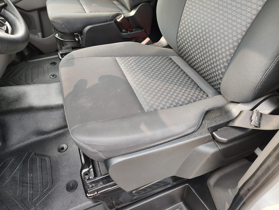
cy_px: 105
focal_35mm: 24
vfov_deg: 56.9
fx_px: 194
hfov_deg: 71.5
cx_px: 140
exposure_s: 1/120
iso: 519
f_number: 1.8
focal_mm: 5.56
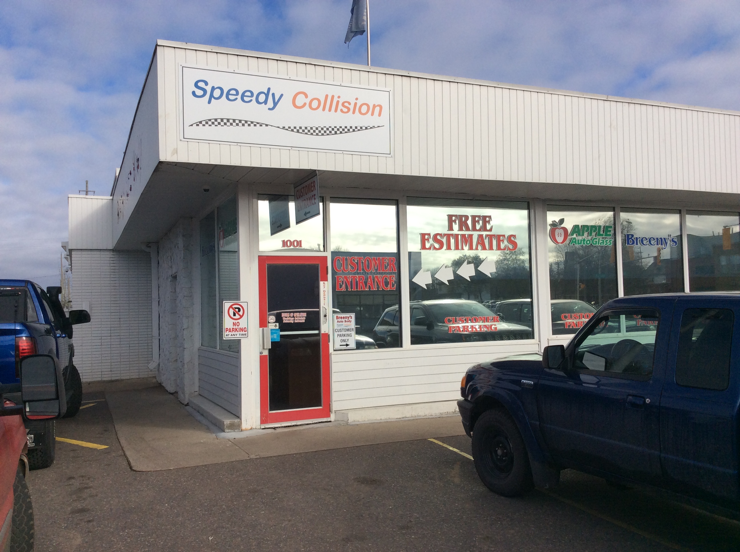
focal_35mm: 32
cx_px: 370
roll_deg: +1.6
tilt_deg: +1.6
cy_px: 276
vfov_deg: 44.1
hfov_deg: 56.9
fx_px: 683
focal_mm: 3.3
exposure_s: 1/1972
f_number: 2.4
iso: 32
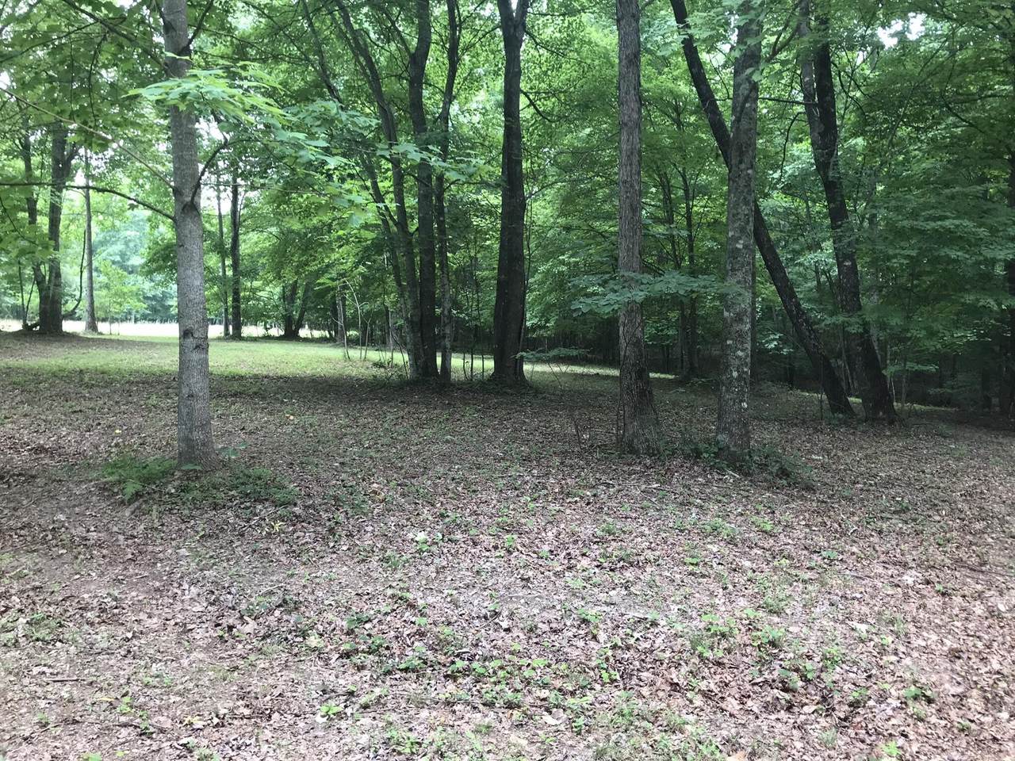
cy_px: 380
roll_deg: -0.1
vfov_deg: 49.7
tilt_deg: +0.7
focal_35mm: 28
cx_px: 508
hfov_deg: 63.4
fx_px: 821
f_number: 1.8
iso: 40
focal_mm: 3.99
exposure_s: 1/120
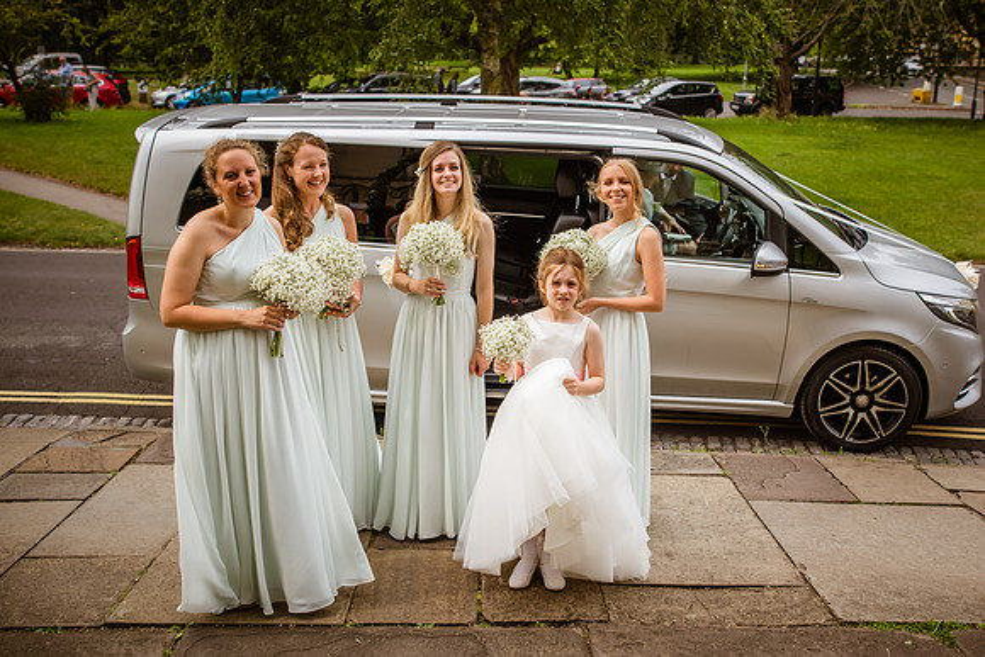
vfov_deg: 33.5
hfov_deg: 48.5
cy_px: 317
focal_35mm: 40
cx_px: 542
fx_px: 1091
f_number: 4.5
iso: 220
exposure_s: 1/1600
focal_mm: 35
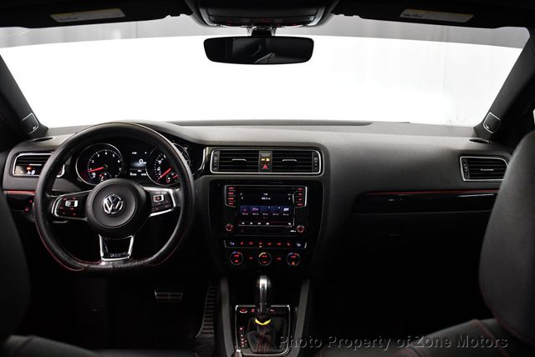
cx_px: 268
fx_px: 535
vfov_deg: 36.9
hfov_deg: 53.1
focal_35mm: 36
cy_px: 178
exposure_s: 1/125
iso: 3200
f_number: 3.5
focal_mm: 18
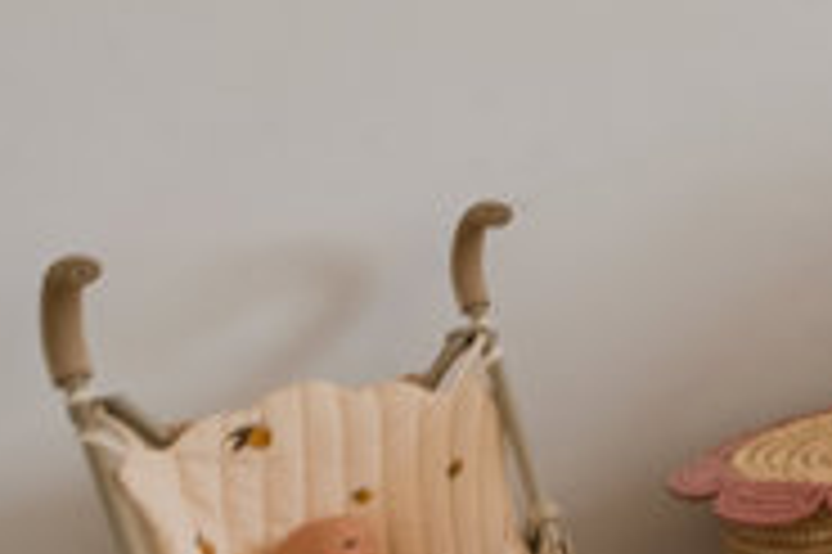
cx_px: 1763
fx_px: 1501
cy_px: -47
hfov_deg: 17.8
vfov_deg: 20.0
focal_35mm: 65
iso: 200
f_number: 10
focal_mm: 15
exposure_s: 1/8
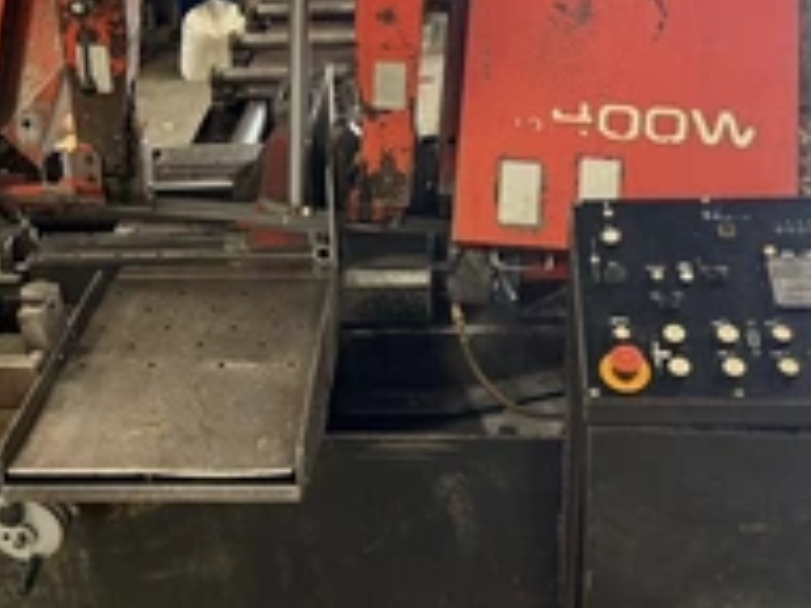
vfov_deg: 28.9
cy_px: 211
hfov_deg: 38.1
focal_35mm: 50
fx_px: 1171
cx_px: 338
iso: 200
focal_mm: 6.76
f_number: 1.78
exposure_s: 1/61
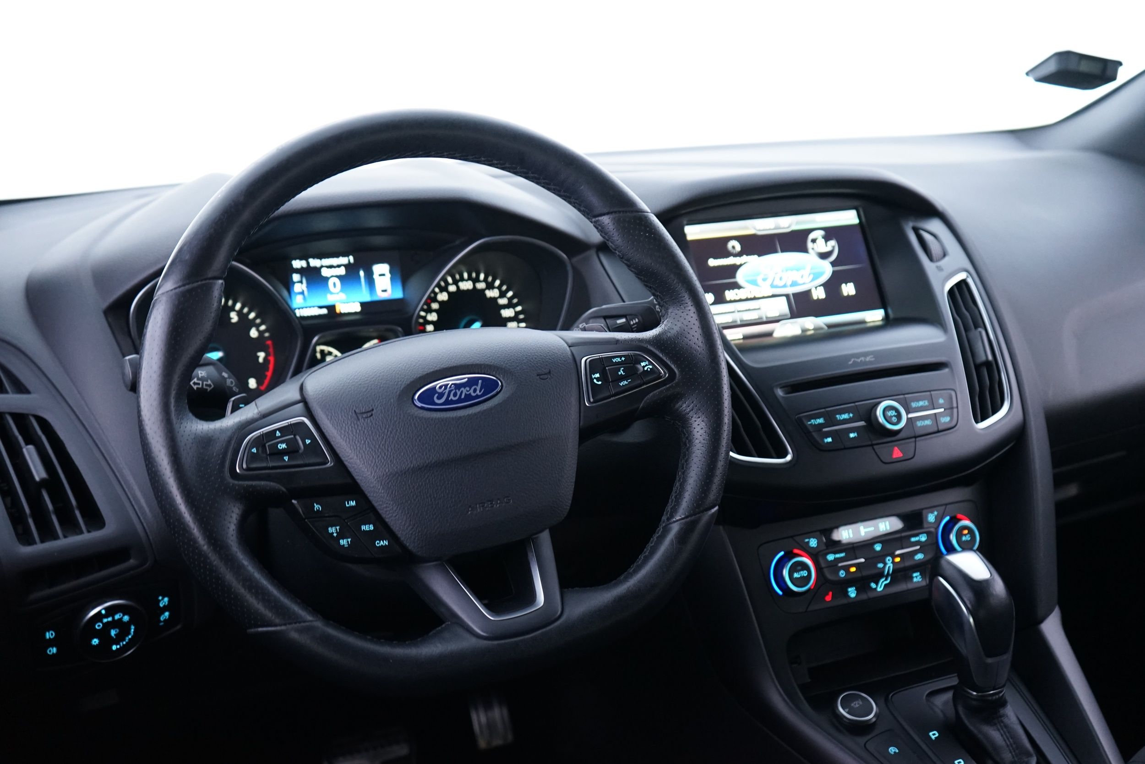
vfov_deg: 35.9
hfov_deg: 51.9
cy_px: 382
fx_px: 1177
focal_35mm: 37
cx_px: 572
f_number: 4
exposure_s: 1/10
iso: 2000
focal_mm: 37
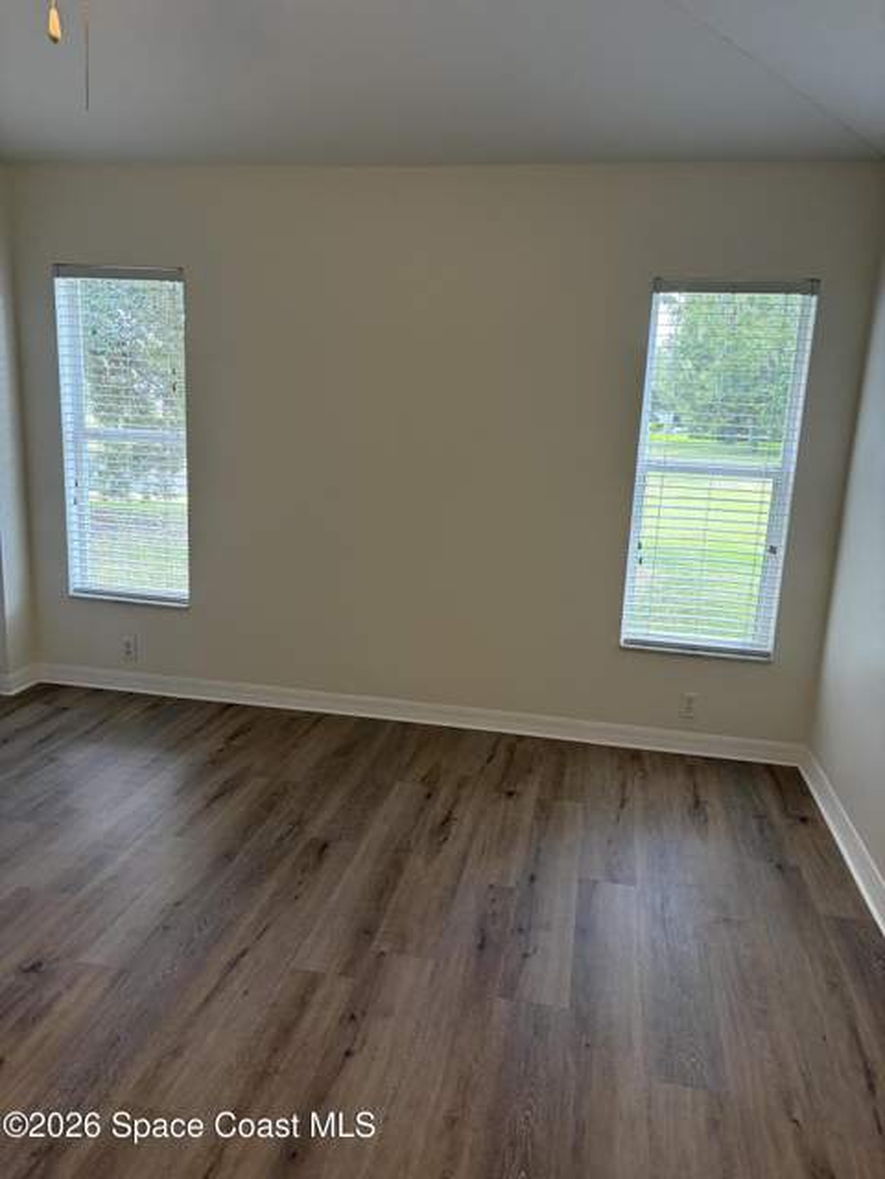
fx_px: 886
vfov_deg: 67.3
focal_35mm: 26
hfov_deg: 53.1
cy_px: 590
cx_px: 442
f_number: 1.6
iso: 160
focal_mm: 5.96
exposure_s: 1/120
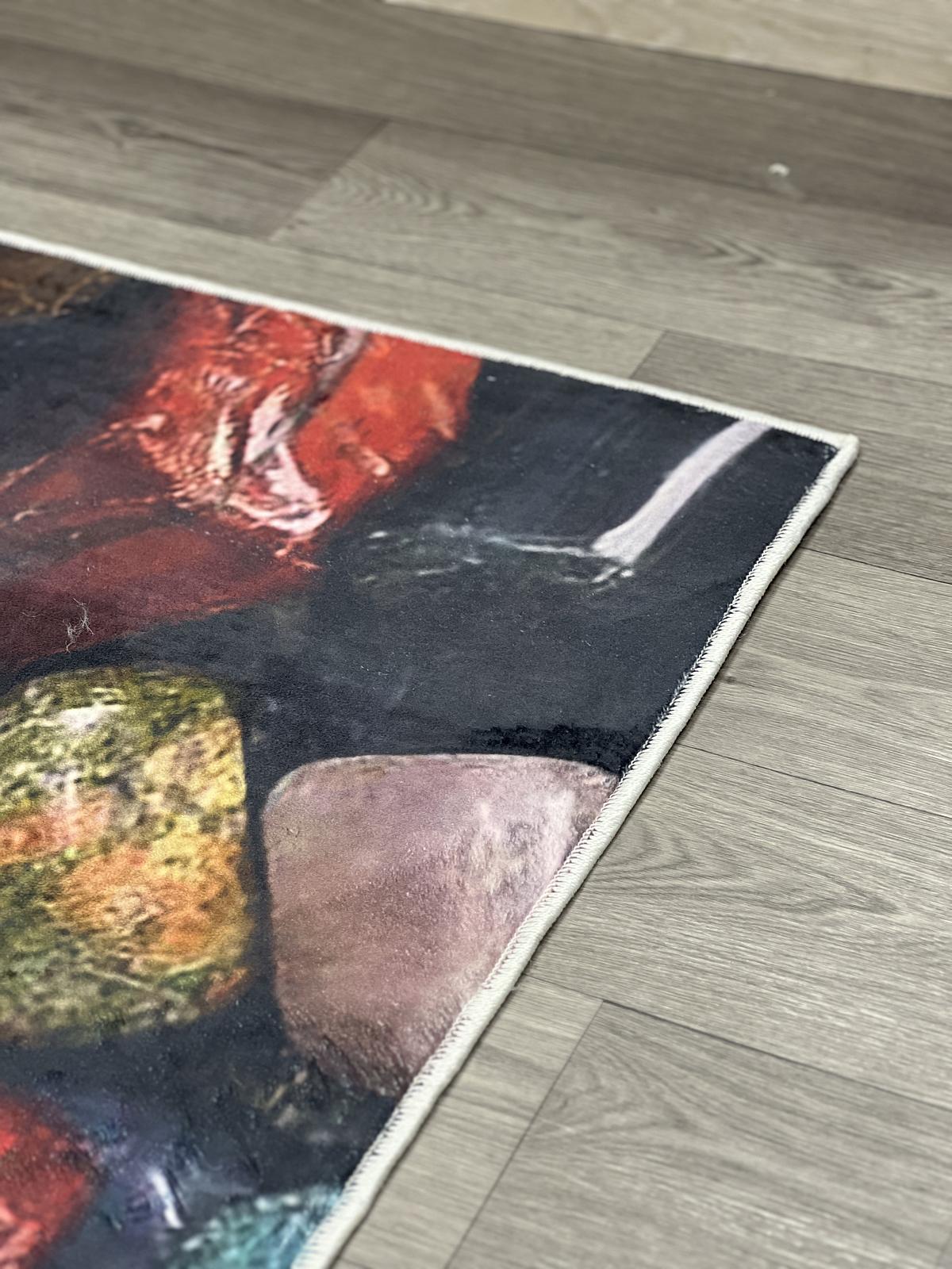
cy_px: 634
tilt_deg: -38.5
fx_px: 2824
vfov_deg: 25.3
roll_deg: +2.8
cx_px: 476
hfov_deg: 19.1
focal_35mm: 77
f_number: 2.8
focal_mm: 9
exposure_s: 1/50
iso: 160
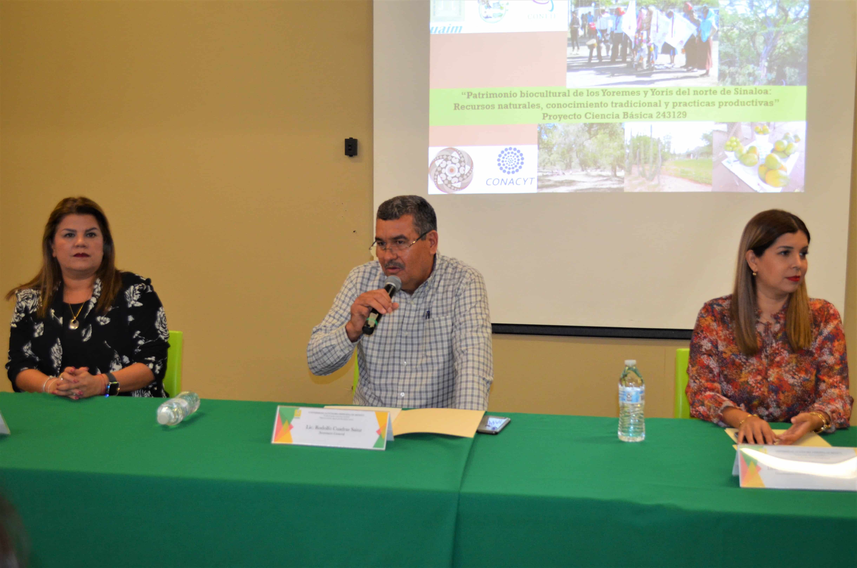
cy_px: 284
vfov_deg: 31.8
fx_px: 998
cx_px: 428
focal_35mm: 42
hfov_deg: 46.5
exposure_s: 1/60
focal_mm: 28
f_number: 4.5
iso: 1100
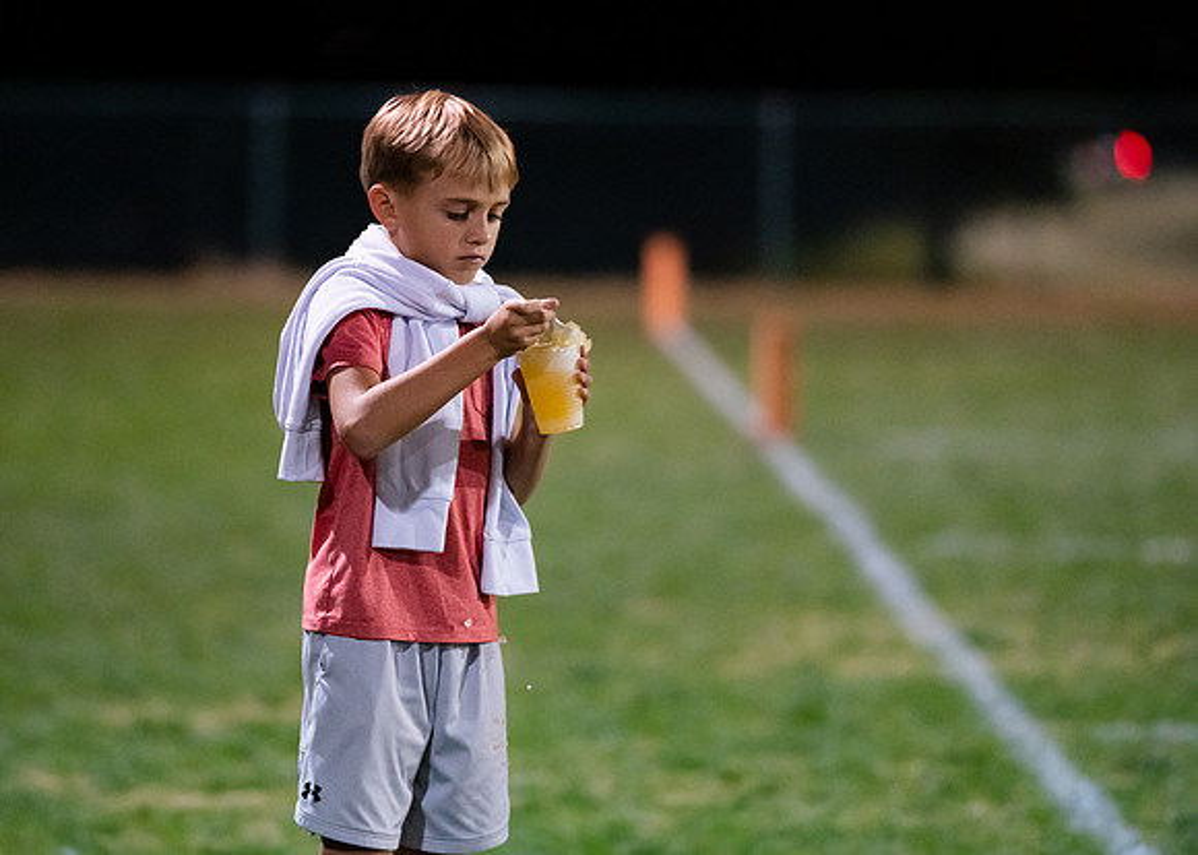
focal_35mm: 180
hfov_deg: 11.2
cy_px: 407
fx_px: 6127
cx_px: 449
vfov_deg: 8.0
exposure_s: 1/1000
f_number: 1.8
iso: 4000
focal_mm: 135
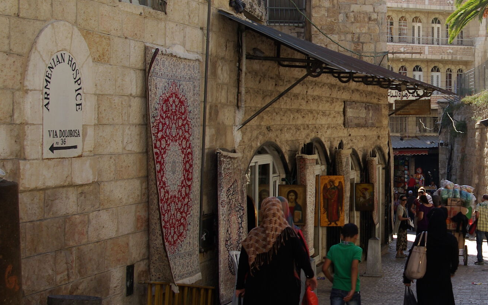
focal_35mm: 72
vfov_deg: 18.0
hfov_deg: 27.9
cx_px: 404
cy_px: 103
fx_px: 957
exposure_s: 1/90
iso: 100
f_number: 6.7
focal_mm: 26
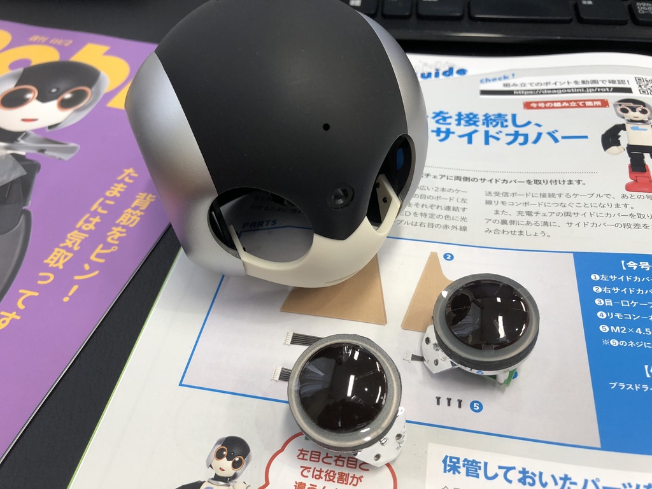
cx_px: 326
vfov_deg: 49.7
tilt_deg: -48.0
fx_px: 527
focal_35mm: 28
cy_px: 244
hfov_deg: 63.4
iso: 25
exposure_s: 1/33
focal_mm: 3.99
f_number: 1.8
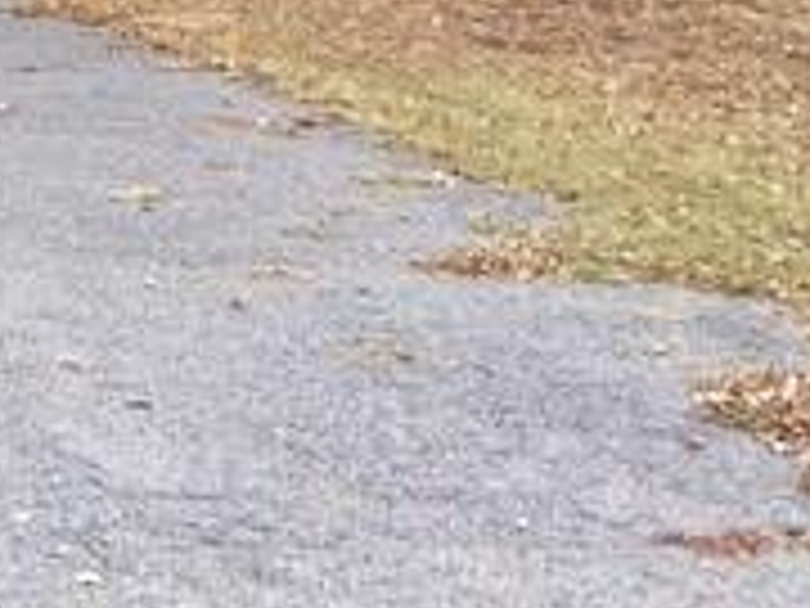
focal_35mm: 103
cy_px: -41
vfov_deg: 14.1
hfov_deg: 17.8
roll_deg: -1.4
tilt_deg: +0.6
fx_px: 2410
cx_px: -252
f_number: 2.2
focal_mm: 4.15
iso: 25
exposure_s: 1/699
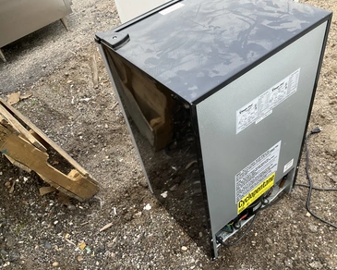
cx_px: 172
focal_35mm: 31
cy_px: 137
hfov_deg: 57.2
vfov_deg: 47.1
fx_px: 309
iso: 50
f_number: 1.8
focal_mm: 3
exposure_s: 1/122
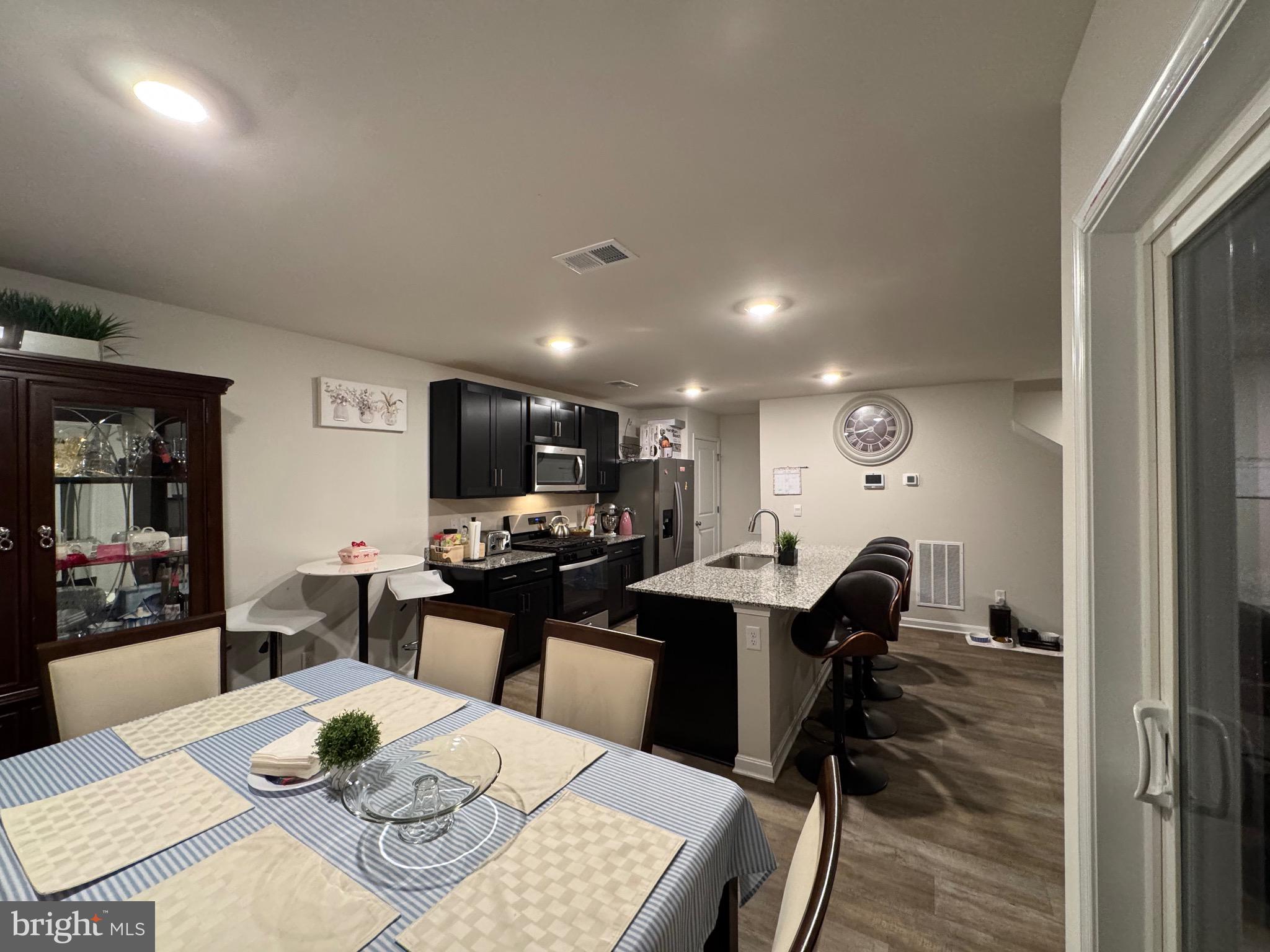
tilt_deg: -0.7
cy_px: 476
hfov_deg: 102.1
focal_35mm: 14
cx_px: 635
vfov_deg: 85.7
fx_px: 514
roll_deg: +0.3
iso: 500
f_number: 2.2
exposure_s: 1/60
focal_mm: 2.22
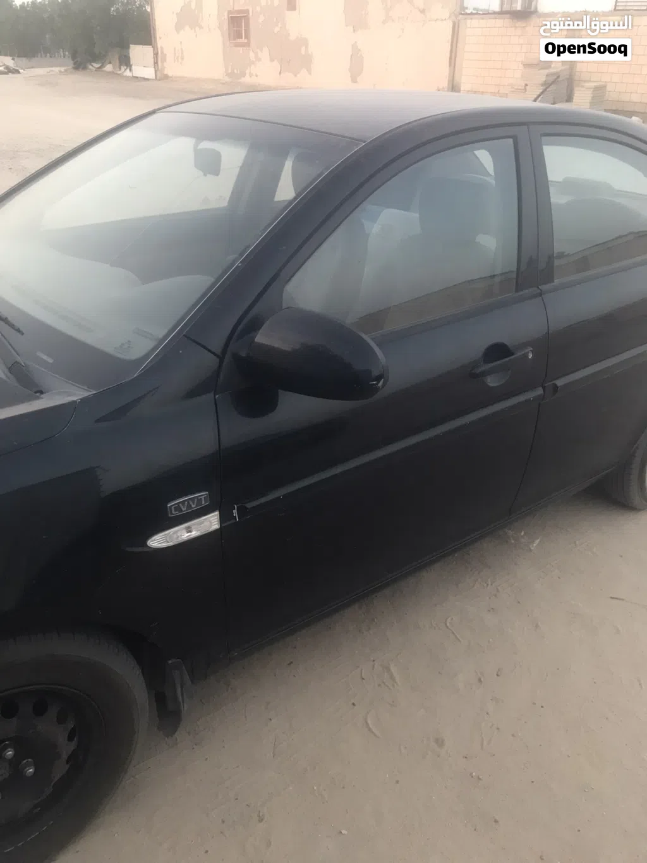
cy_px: 432
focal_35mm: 28
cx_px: 324
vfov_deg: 63.4
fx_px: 698
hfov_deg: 49.8
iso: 40
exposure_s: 1/33
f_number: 1.8
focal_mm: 3.99
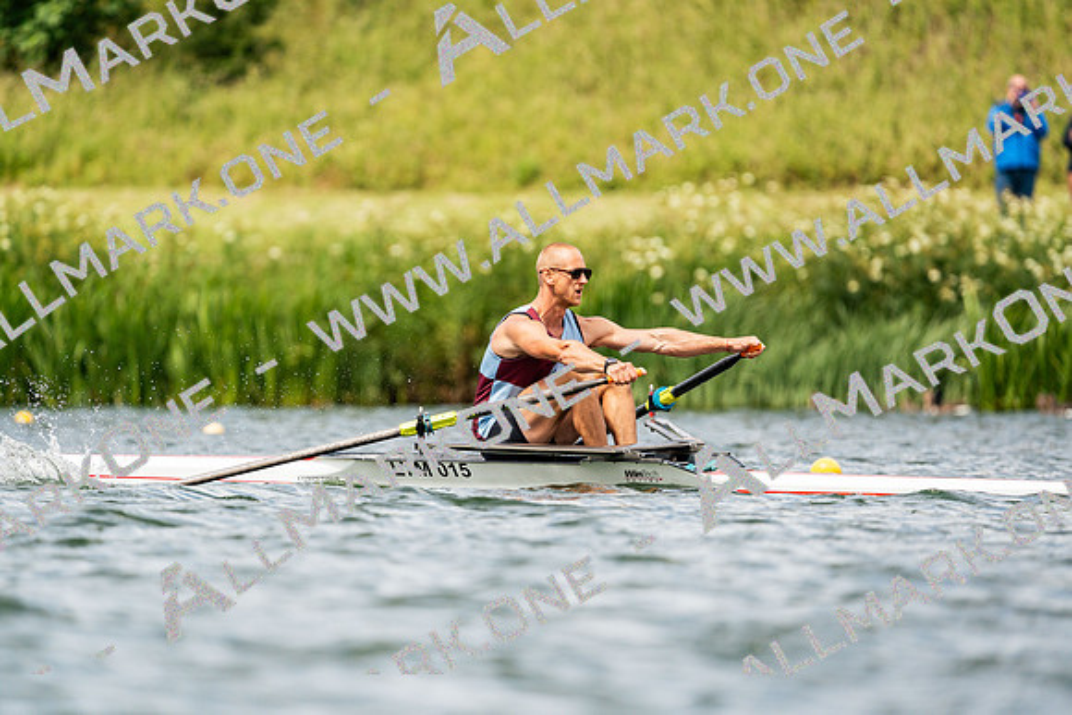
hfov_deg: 3.4
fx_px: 17870
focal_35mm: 600
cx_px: 536
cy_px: 358
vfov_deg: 2.3
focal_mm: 600
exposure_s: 1/2000
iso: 400
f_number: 6.3
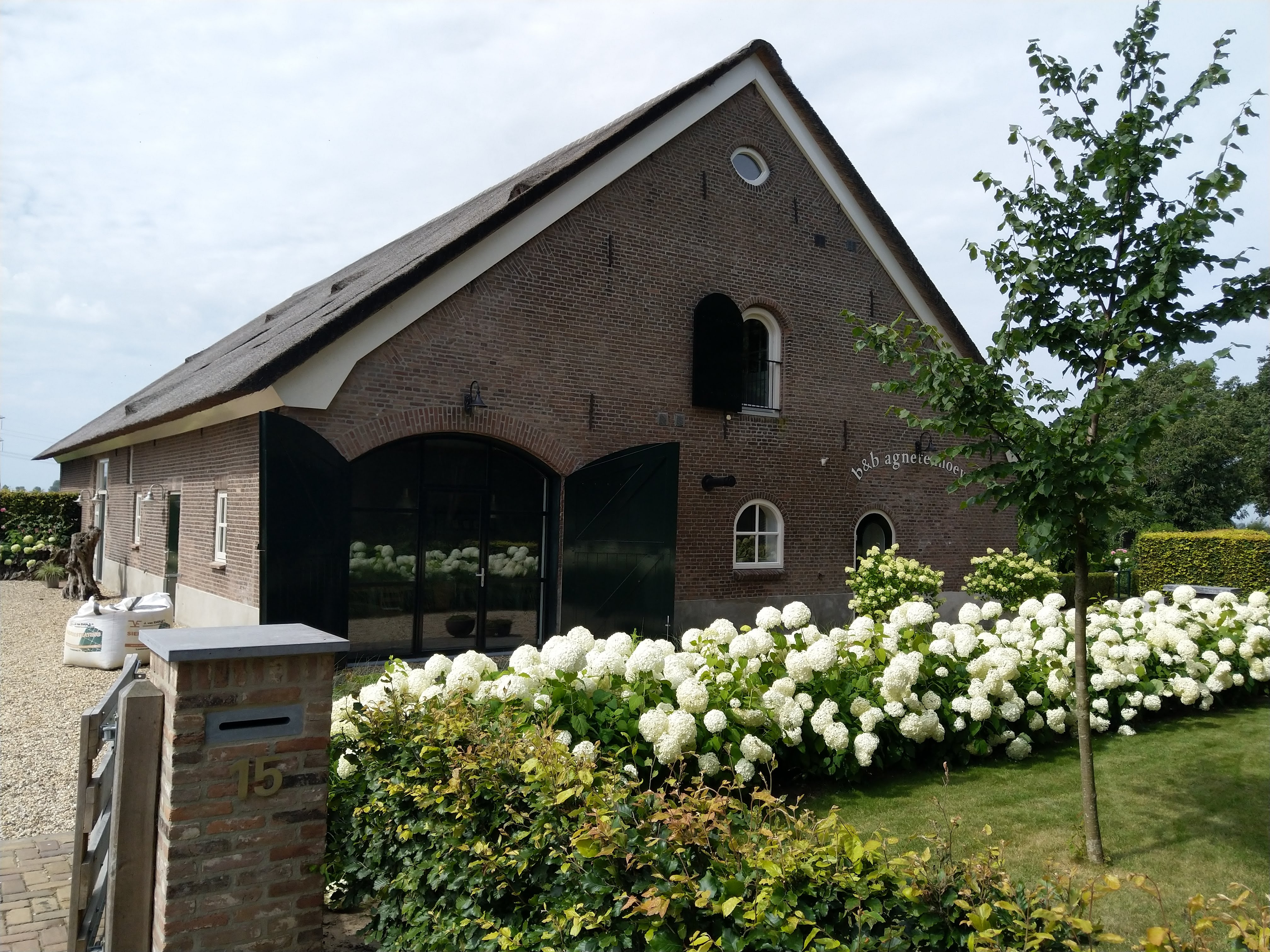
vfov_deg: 54.9
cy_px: 476
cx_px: 635
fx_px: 917
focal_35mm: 25
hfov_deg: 69.4
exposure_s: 1/2779
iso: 100
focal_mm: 4.28
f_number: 1.75
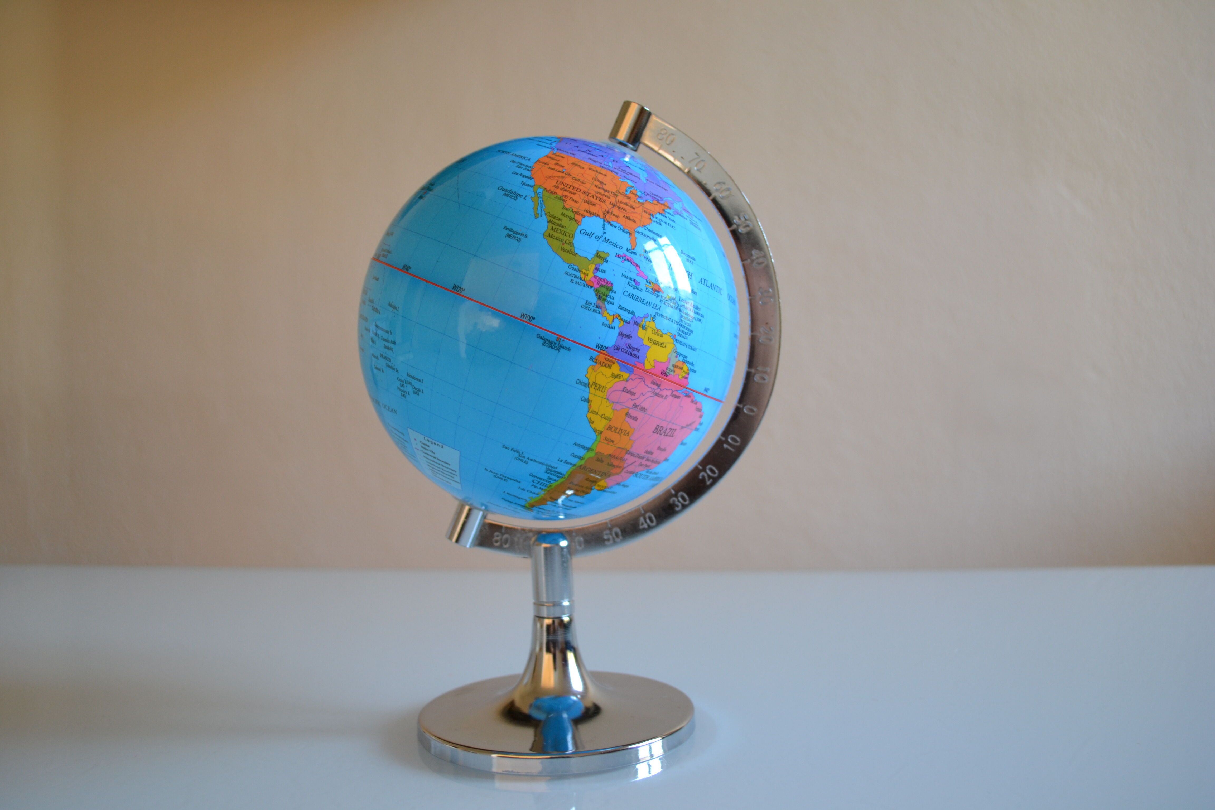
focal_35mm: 30
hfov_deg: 61.9
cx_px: 608
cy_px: 405
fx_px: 1012
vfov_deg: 43.6
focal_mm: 20
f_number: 3.8
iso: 400
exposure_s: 1/50
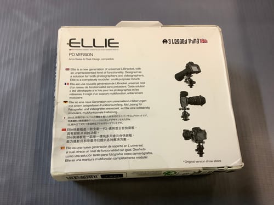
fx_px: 245
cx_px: 137
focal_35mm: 31
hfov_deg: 58.4
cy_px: 102
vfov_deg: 45.4
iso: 200
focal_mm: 3.3
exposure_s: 1/50
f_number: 2.4
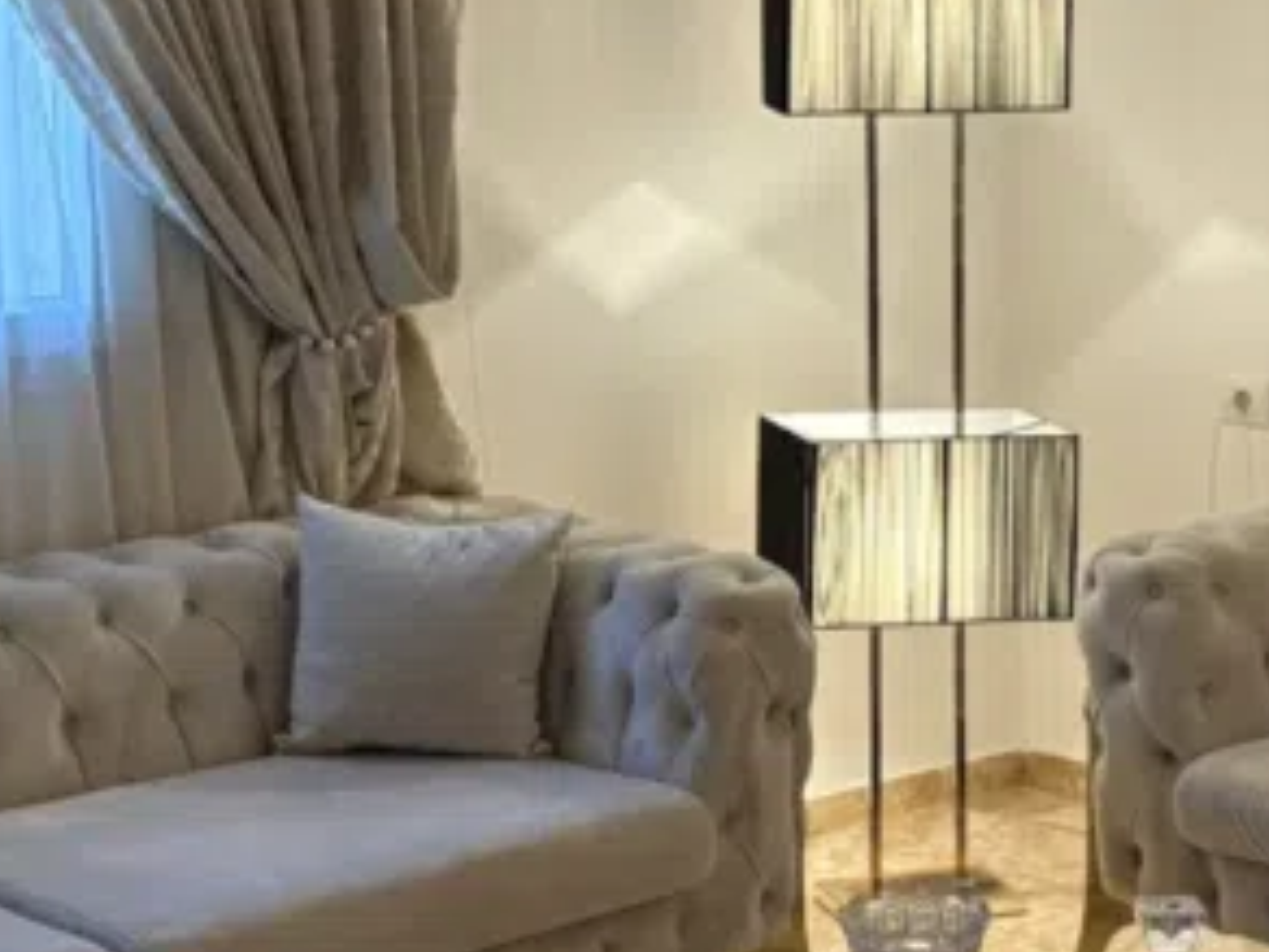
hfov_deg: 33.4
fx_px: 2090
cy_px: 426
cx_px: 865
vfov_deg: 25.6
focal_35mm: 57
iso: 125
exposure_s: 1/50
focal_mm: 5.96
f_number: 1.6
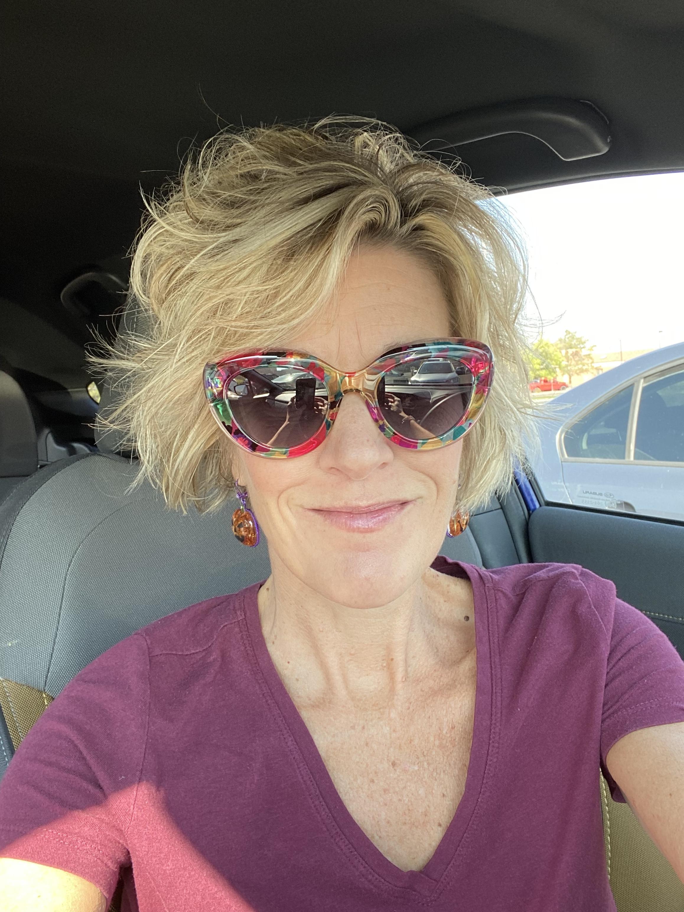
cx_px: 342
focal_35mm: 30
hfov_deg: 46.8
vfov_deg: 60.0
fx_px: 790
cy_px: 456
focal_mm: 2.71
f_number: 2.2
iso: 50
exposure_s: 1/122
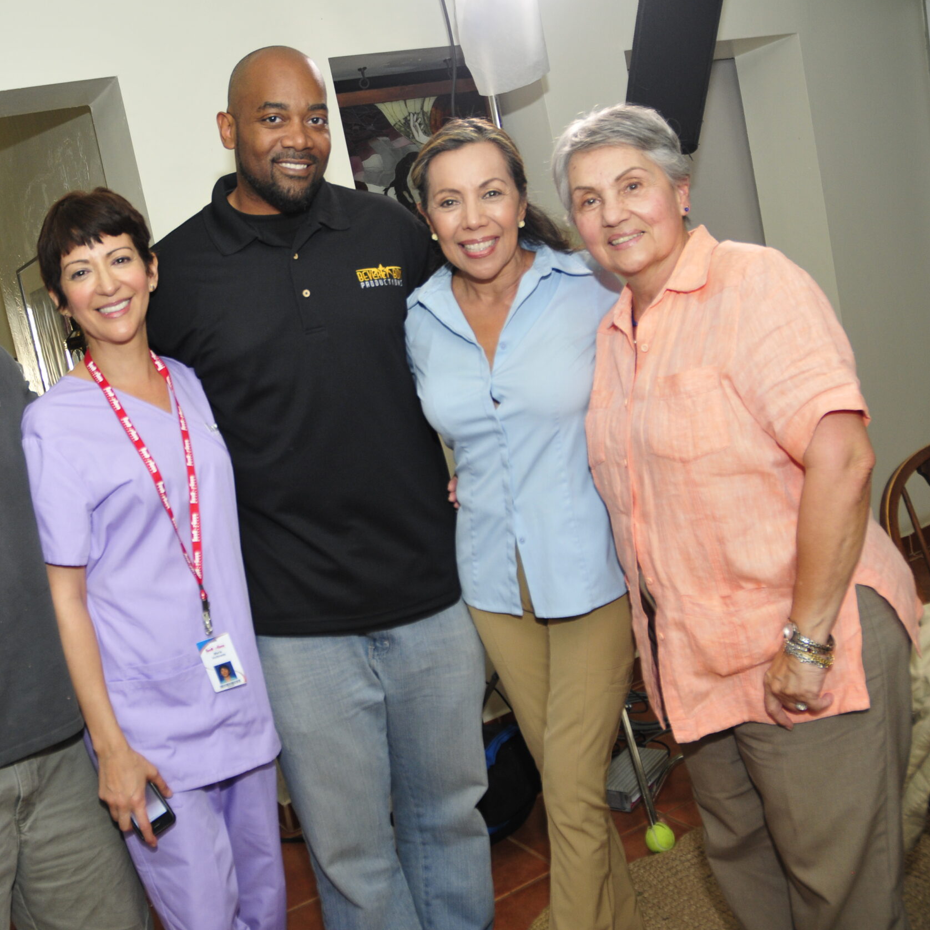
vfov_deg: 47.2
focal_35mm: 35
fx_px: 1064
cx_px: 311
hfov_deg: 46.5
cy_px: 470
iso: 400
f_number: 4
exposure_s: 1/60
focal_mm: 18
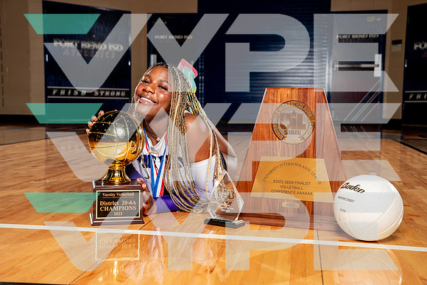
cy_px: 142
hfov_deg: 41.1
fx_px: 569
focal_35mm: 48
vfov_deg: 28.1
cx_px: 214
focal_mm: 48
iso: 200
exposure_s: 1/250
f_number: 5.6
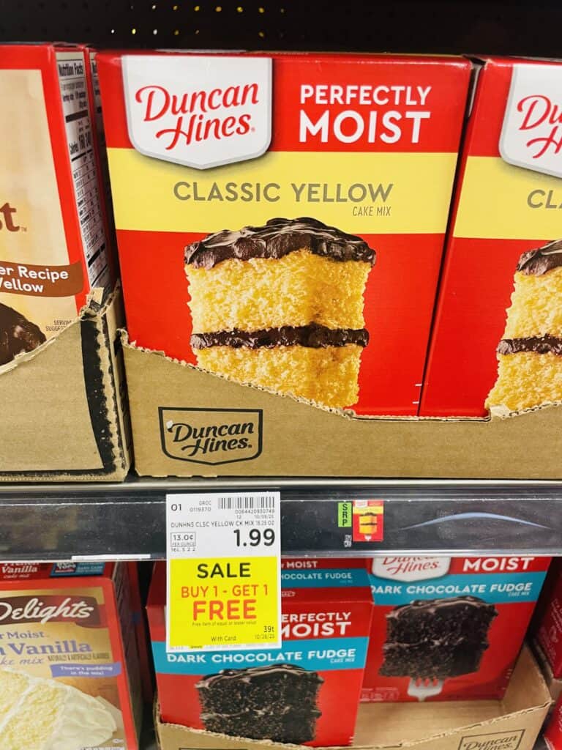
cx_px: 281
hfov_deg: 53.1
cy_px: 375
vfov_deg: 67.3
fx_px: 563
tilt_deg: -28.5
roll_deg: -1.8
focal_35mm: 26
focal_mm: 4.2
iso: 160
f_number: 1.6
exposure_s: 1/60
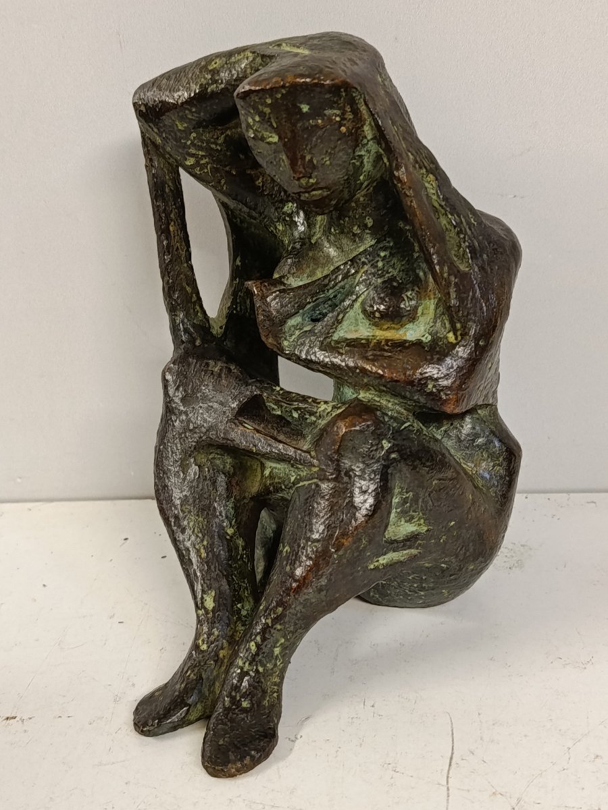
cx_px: 304
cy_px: 405
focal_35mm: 48
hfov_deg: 30.3
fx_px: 1124
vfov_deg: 39.7
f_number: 1.7
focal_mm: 5.24
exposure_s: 1/50
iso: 909
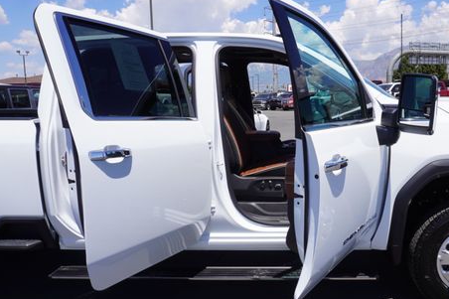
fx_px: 424
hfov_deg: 54.7
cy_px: 173
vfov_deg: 38.8
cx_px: 298
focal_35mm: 34
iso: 100
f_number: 10
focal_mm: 16
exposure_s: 1/200
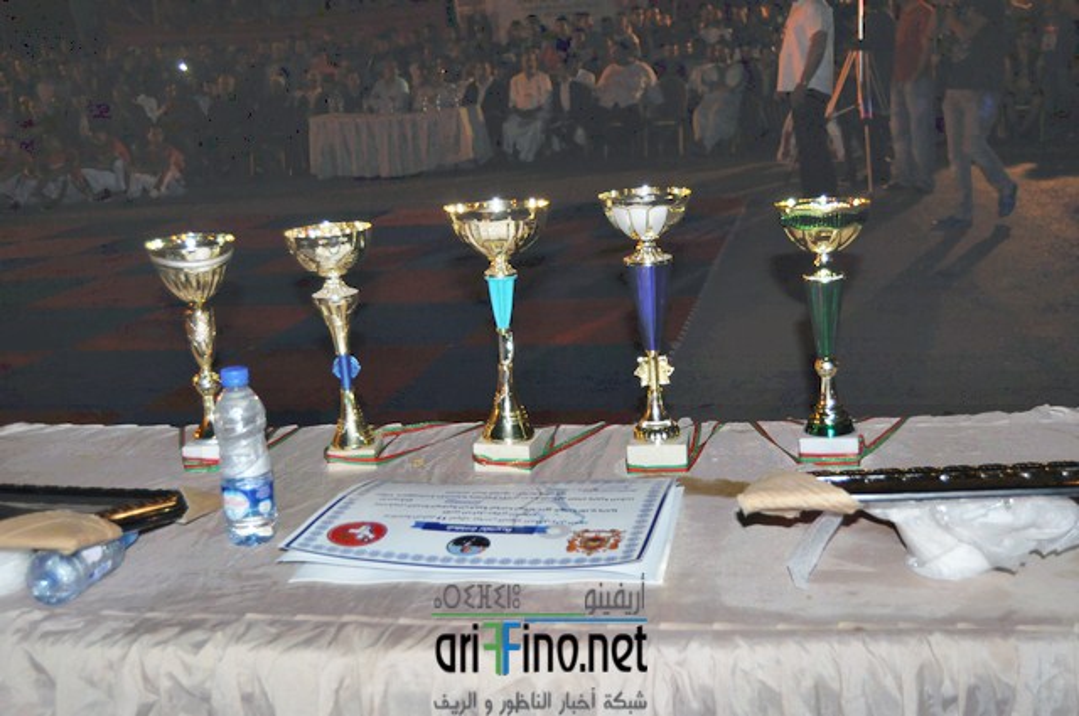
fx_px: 1167
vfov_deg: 34.1
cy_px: 358
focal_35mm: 39
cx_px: 540
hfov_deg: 49.6
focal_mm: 26
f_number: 4
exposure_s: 1/60
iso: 800
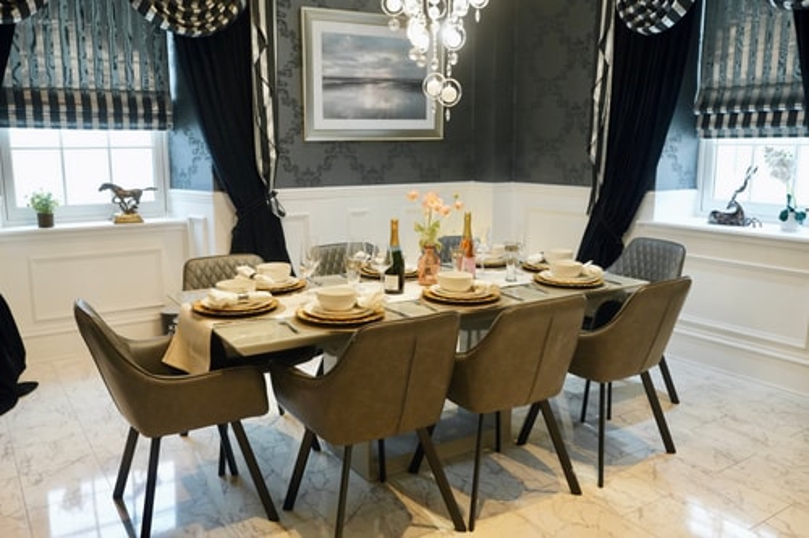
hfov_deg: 61.9
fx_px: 674
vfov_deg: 43.6
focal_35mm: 30
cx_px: 404
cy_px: 269
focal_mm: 20
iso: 1600
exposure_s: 1/160
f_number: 3.2
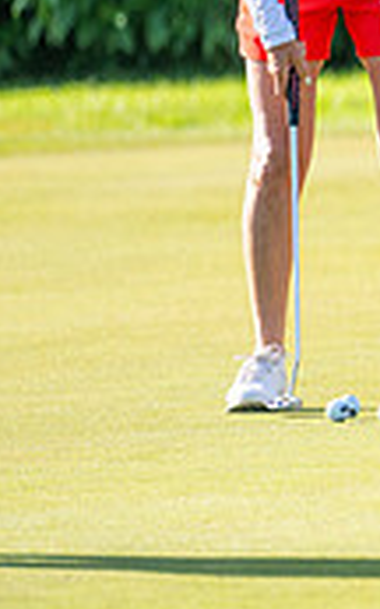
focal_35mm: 1024
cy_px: -33
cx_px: 982
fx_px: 16982
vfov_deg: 2.1
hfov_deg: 1.3
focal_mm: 300
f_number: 5
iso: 200
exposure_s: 1/640
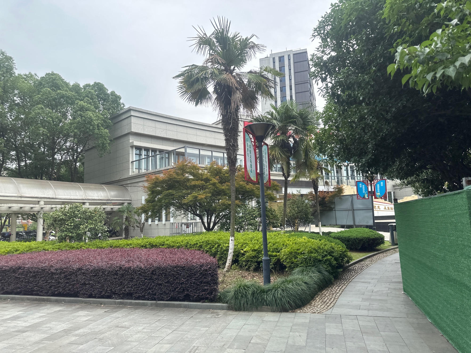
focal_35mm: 24
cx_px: 236
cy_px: 176
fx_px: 327
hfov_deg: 71.6
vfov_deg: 56.8
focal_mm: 6.86
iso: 80
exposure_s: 1/1613
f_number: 1.78
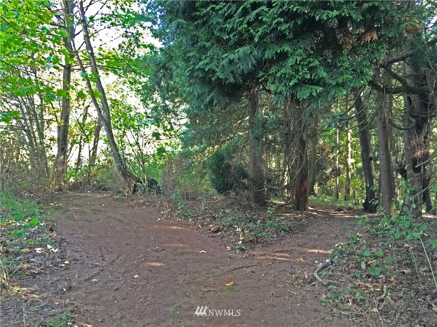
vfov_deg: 48.2
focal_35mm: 29
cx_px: 218
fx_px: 366
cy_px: 164
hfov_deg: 61.7
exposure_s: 1/30
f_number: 2.2
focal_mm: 4.15
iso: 160
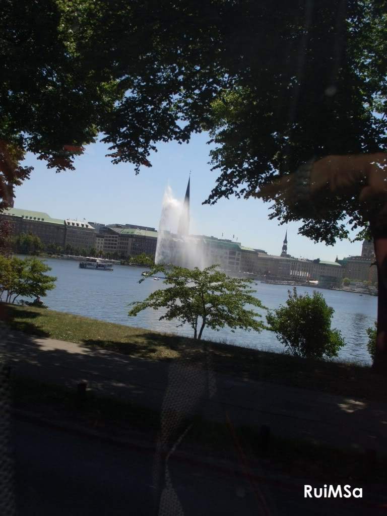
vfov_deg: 51.4
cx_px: 194
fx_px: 537
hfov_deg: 39.7
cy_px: 258
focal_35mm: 36
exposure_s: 1/250
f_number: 4.1
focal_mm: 7.8
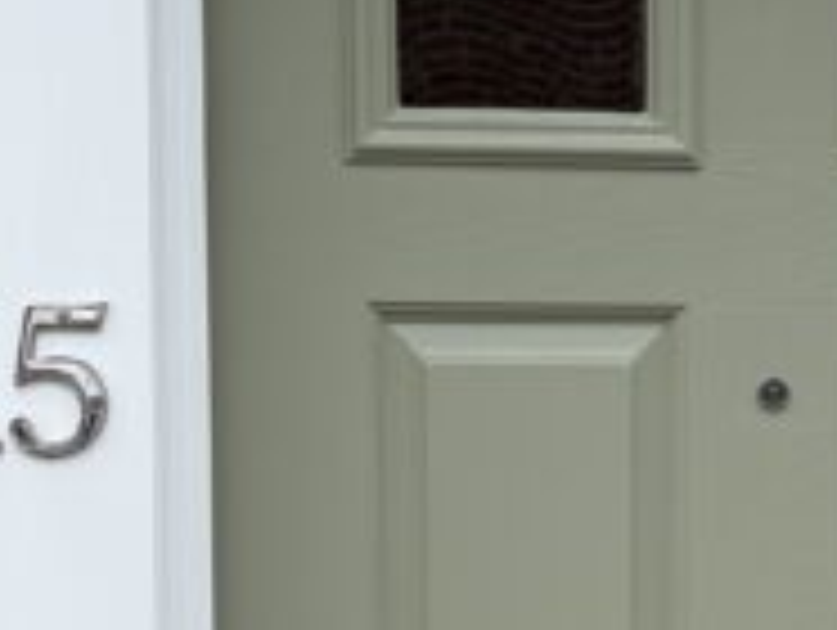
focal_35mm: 103
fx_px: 2494
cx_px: 756
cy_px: 666
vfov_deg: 14.1
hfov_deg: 18.7
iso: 80
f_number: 1.78
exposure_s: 1/3425
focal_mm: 6.76
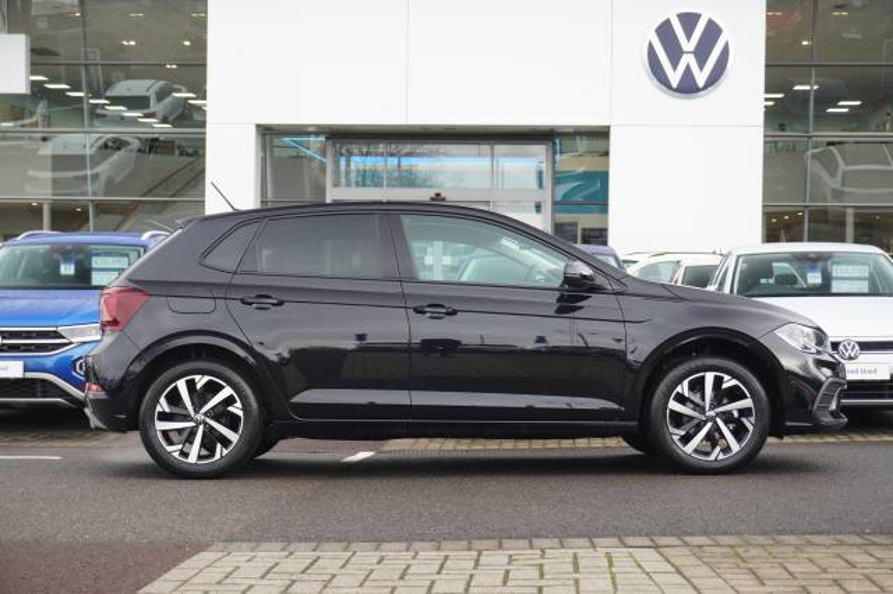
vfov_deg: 23.2
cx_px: 446
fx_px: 1450
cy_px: 297
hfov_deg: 34.2
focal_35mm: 58
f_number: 5.6
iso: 800
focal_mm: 39
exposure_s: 1/160
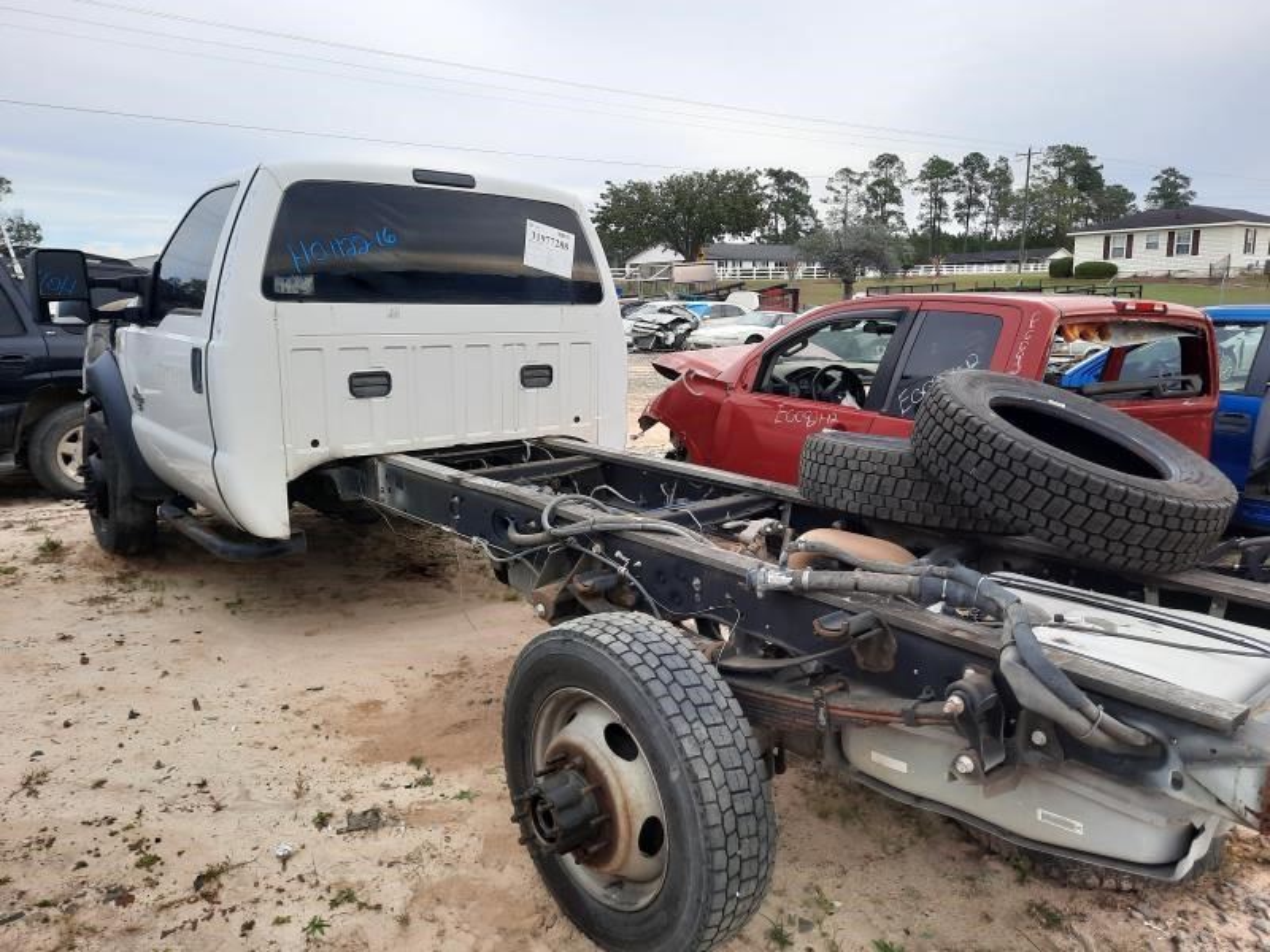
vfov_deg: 54.9
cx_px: 635
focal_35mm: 25
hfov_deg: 69.4
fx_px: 917
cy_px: 476
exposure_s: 1/324
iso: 32
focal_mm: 4.6
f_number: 2
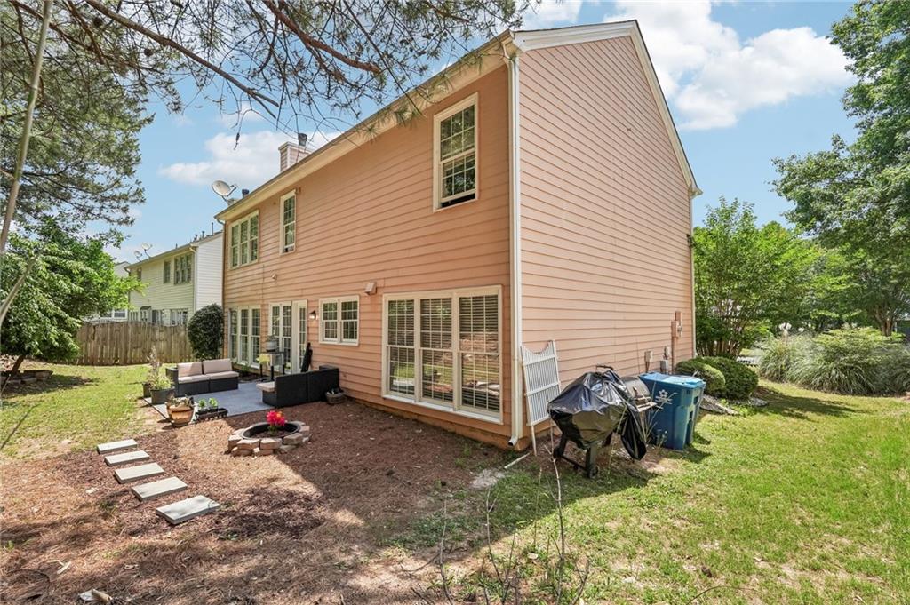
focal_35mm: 16
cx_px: 455
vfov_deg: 73.7
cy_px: 302
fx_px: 404
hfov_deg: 96.8
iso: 800
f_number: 8
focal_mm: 16
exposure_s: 1/1250
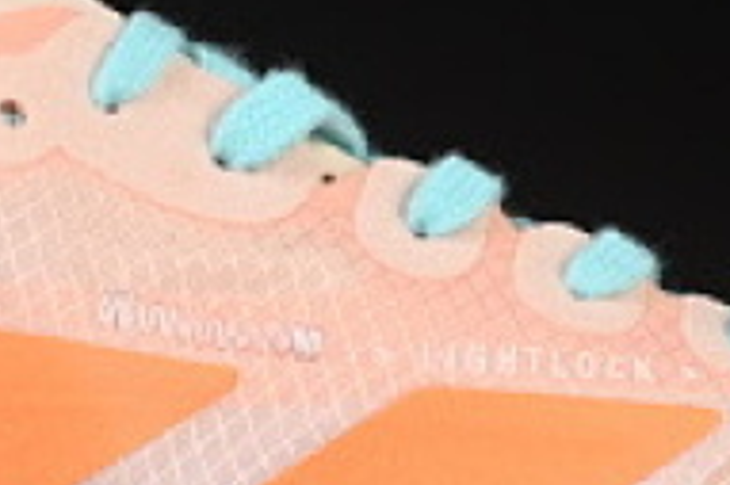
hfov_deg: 4.8
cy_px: 313
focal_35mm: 425
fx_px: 8610
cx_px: 88
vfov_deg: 3.2
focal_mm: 50
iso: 160
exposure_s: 1/80
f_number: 8
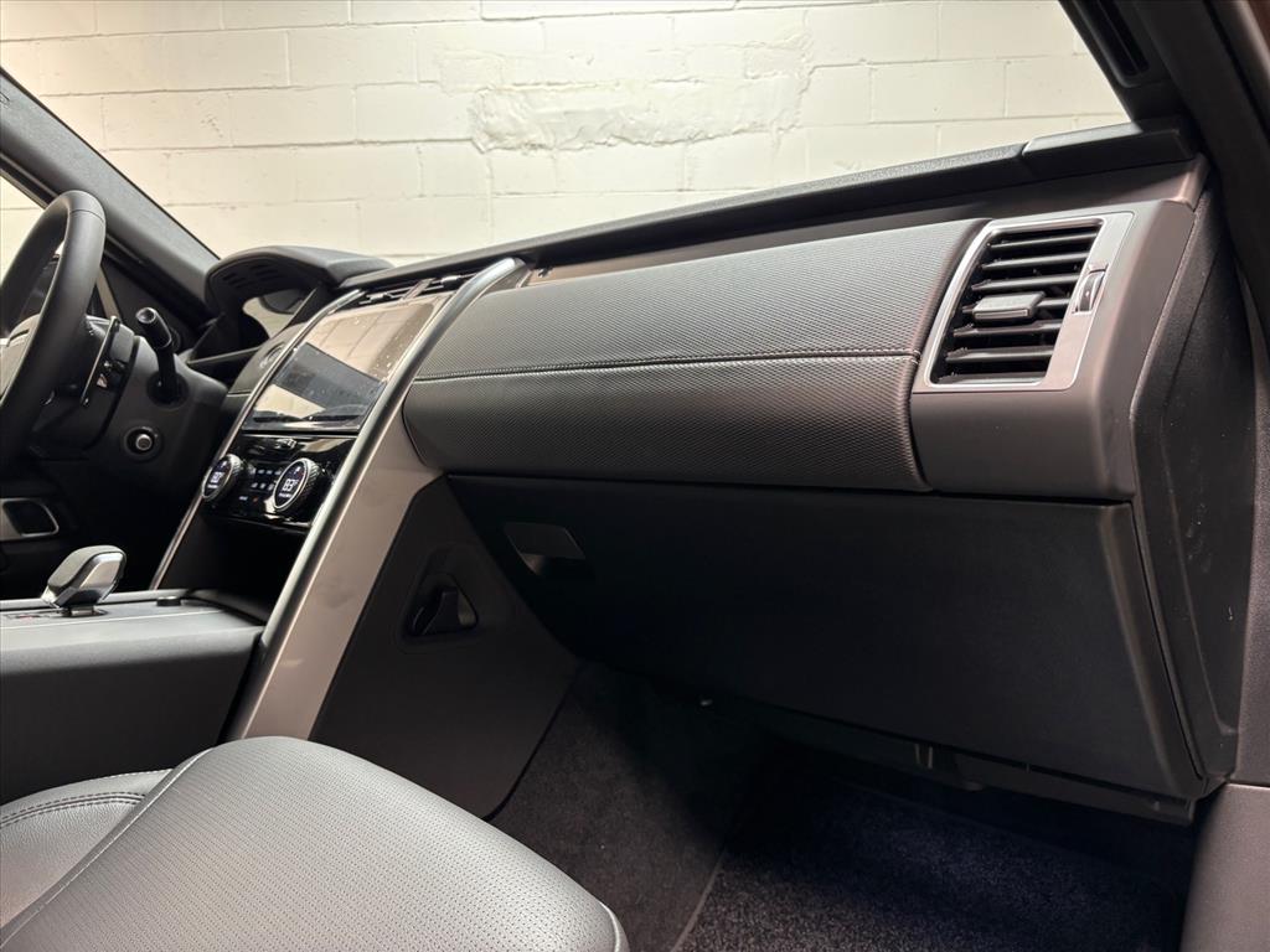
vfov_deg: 53.1
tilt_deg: -4.9
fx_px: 954
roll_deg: +0.7
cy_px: 476
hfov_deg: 67.3
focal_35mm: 26
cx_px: 635
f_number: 1.6
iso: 125
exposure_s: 1/78
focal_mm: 5.96
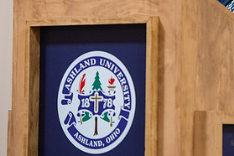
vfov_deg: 4.4
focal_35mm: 312
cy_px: 21
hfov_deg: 6.6
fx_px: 2028
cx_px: 205
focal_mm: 150
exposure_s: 1/200
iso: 4000
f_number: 3.2
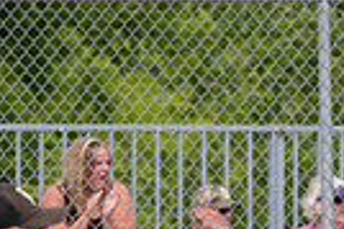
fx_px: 11443
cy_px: 371
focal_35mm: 1199
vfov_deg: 1.1
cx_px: 264
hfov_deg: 1.7
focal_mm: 185
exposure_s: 1/1600
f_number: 5.6
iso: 320
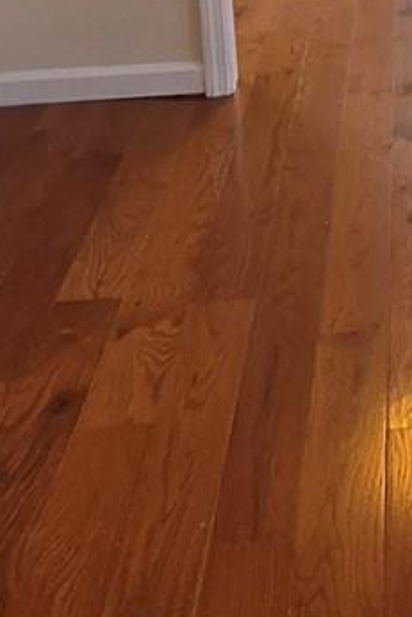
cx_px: 590
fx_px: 1372
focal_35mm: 80
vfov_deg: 23.8
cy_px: -50
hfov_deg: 15.9
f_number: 2.2
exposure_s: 1/120
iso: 80
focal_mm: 2.2
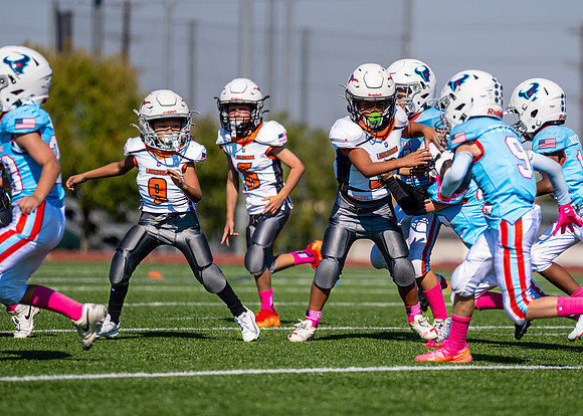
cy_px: 178
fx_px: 4703
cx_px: 402
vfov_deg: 5.1
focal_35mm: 284
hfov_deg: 7.1
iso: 100
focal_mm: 200
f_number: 2.8
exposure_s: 1/3200
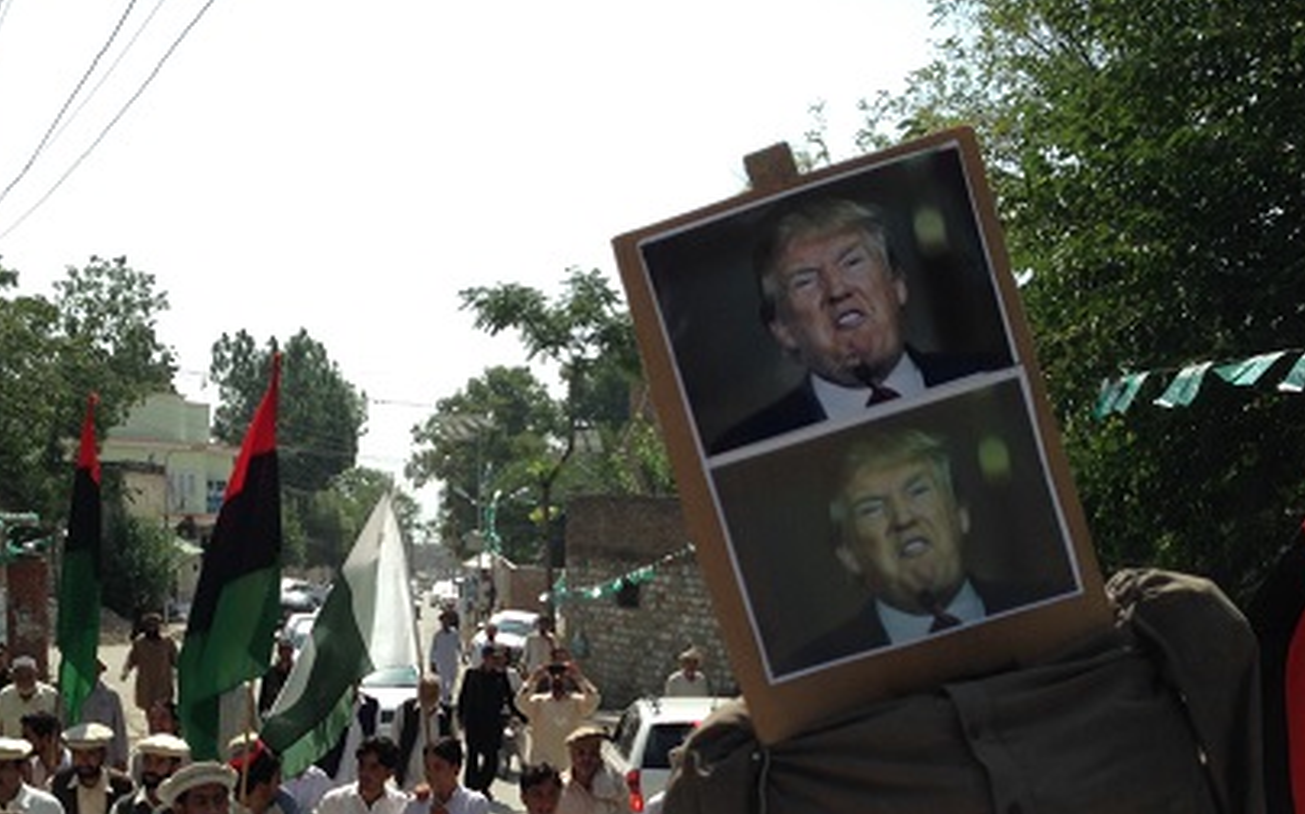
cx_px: 559
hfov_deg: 38.8
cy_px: 717
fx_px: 1848
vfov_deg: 24.2
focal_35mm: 52
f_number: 2.4
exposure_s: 1/1466
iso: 50
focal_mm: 4.12
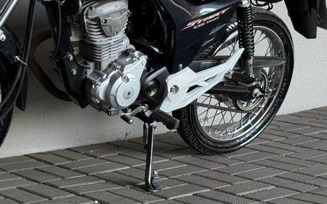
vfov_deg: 14.1
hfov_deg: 22.6
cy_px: 6
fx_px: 810
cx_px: 82
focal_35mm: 91
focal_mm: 6.76
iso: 125
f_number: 1.78
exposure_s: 1/120
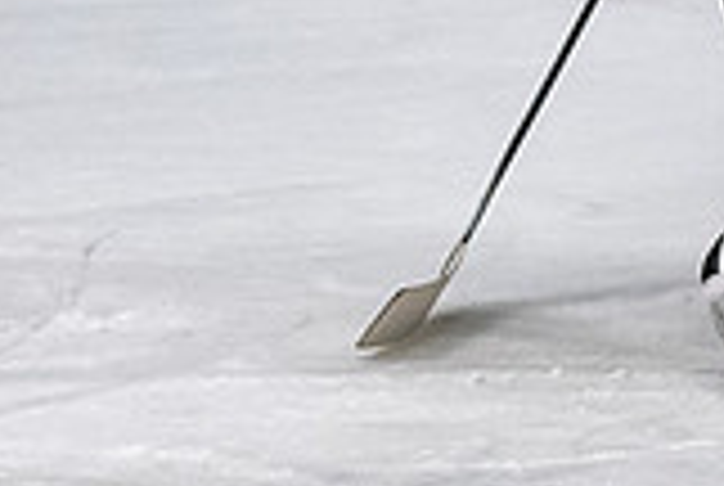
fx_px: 17206
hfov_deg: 2.4
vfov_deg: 1.6
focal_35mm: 854
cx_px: 819
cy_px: -385
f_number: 3.5
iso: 1800
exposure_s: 1/800
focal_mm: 116
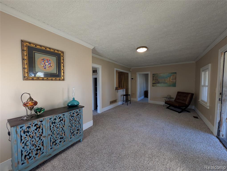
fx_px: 79
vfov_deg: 94.6
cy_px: 86
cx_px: 114
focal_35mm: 12
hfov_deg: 110.5
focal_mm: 2.23
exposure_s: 1/24
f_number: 1.95
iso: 36
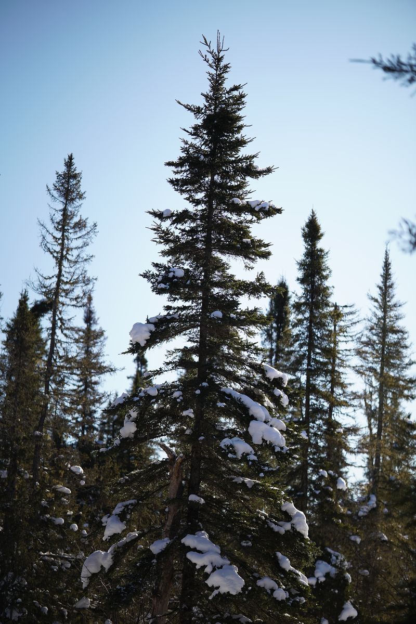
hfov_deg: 16.1
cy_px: 312
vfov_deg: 23.9
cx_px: 208
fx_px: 1473
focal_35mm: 85
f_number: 1.4
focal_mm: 85
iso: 100
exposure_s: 1/5000
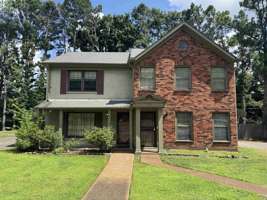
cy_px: 100
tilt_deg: +5.1
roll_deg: -0.2
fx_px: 185
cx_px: 134
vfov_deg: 56.8
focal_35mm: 24
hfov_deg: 71.6
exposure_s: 1/2331
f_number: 1.78
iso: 80
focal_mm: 6.76
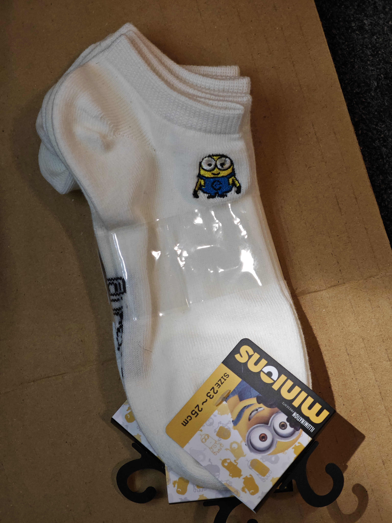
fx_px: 1132
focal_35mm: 75
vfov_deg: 26.0
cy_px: 262
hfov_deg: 19.6
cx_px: 196
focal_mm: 12.28
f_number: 1.8
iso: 250
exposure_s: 1/100
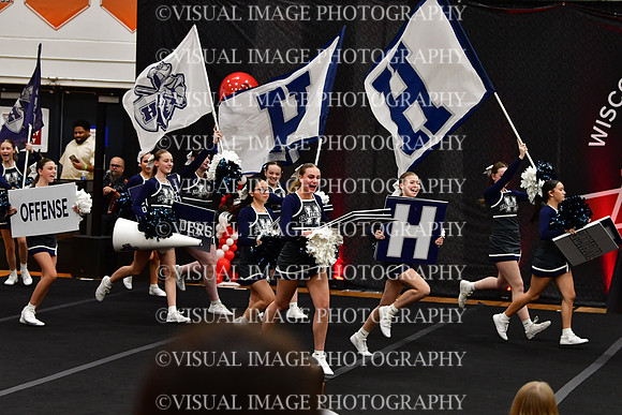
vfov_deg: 10.6
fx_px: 2229
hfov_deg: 15.9
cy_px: 208
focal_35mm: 129
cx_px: 311
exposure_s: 1/500
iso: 4000
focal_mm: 86
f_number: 4
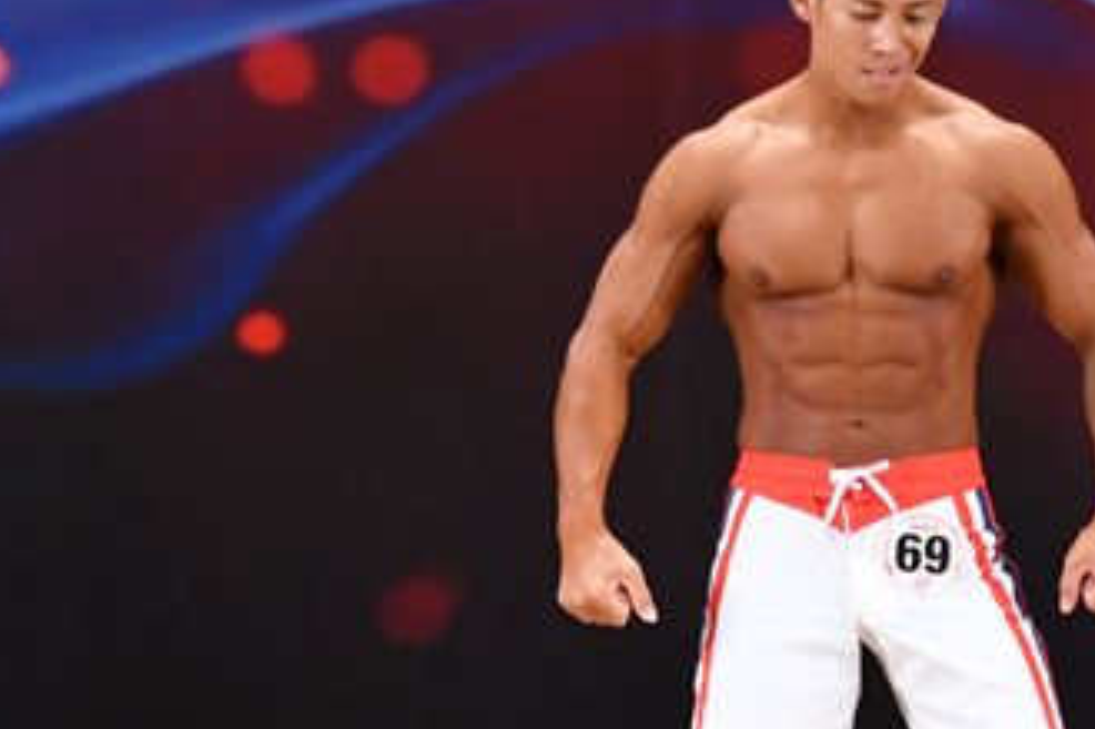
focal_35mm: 566
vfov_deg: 2.4
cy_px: 556
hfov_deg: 3.6
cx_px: 954
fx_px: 17206
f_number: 5.6
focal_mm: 160
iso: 3200
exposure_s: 1/400
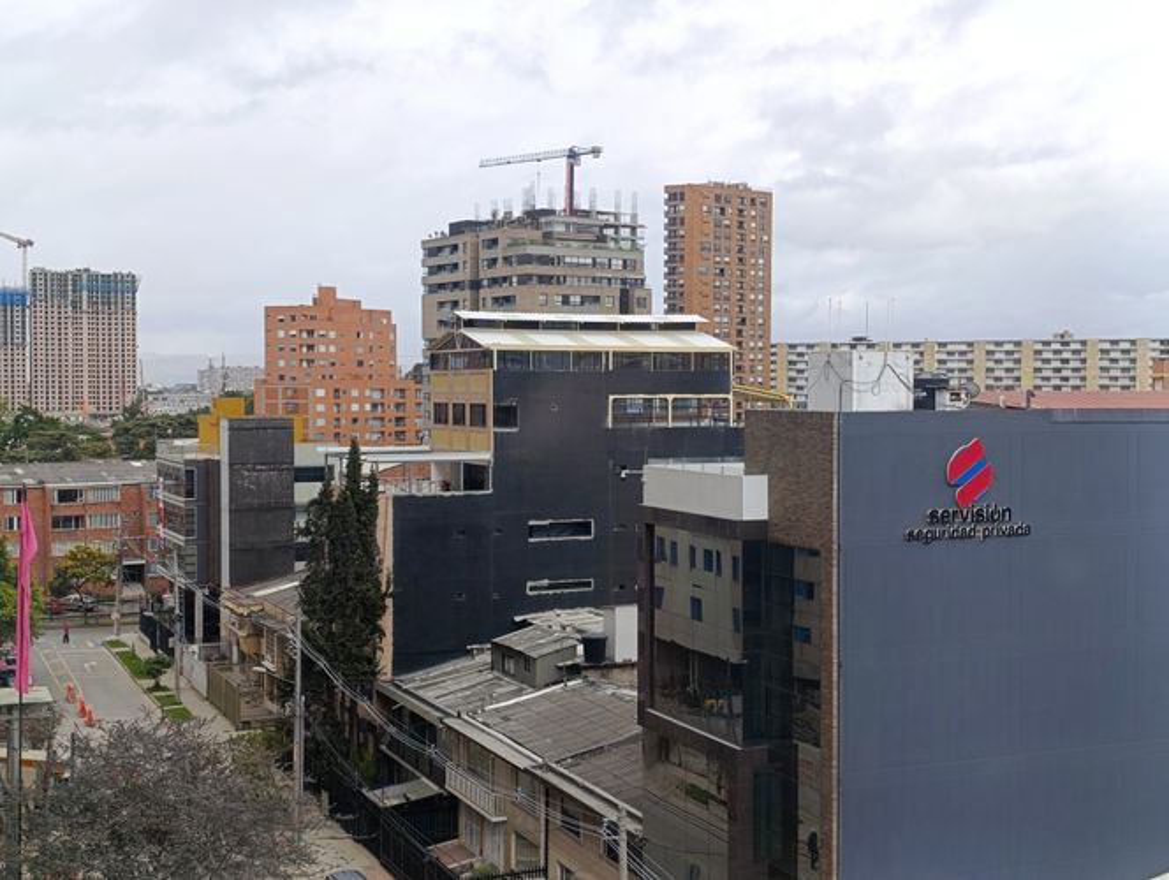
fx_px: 1556
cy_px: 440
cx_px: 584
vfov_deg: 31.6
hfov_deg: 41.2
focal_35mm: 46
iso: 50
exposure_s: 1/541
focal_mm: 6.14
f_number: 1.6
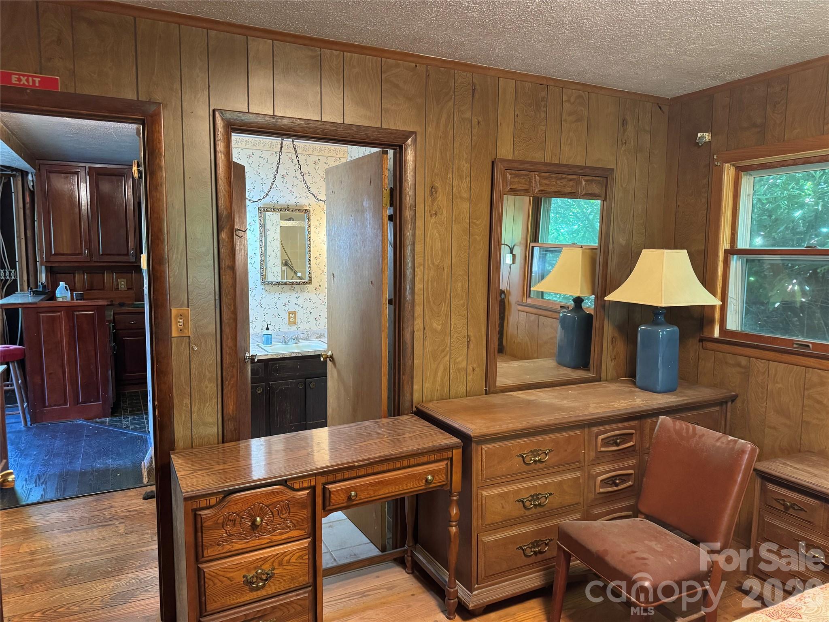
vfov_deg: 56.8
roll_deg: -0.8
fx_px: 575
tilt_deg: -6.6
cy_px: 311
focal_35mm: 24
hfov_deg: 71.6
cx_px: 414
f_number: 1.78
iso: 640
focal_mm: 6.76
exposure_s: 1/40
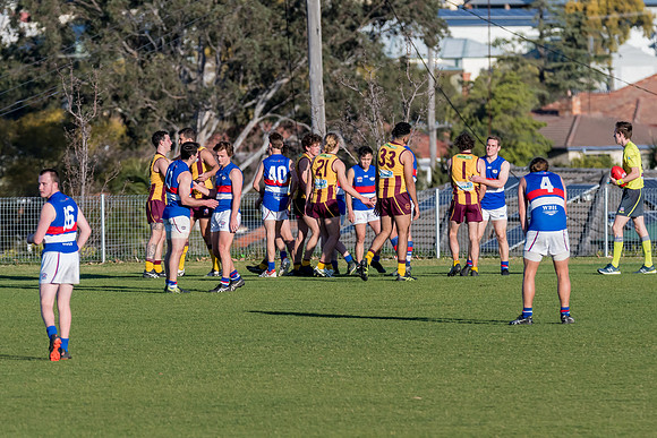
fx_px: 9931
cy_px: 224
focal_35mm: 544
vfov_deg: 2.5
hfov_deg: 3.8
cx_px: 320
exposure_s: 1/1600
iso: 800
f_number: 8
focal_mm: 350
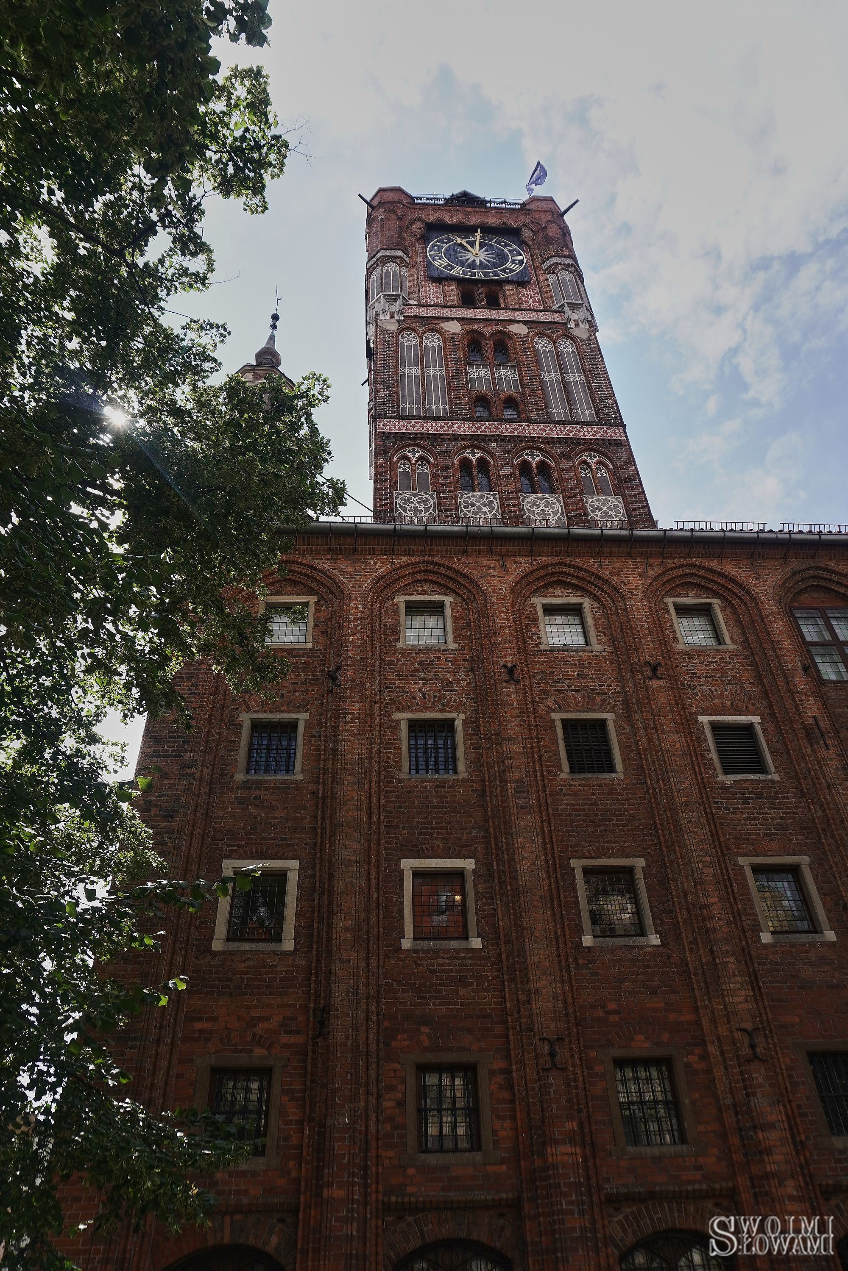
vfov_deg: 73.7
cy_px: 636
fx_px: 848
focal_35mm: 24
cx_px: 424
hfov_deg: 53.1
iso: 250
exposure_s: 1/800
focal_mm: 16
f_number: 5.6
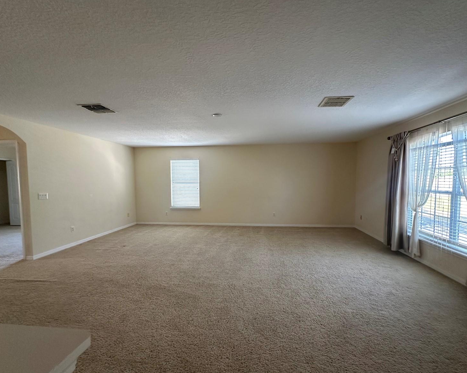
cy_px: 189
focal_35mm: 15
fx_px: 207
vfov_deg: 84.0
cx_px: 244
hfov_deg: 96.7
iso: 250
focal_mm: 2.22
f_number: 2.2
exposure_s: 1/120
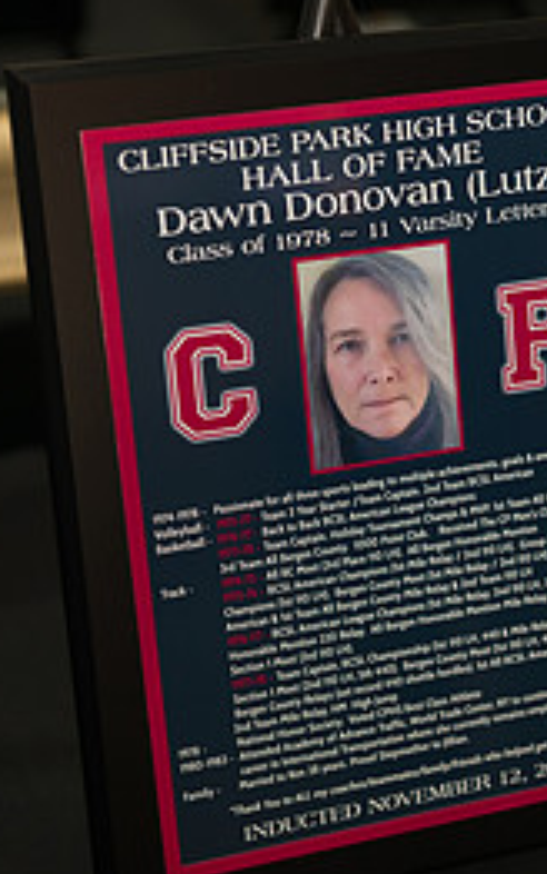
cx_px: 370
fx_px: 2001
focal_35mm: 84
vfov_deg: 24.6
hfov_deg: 15.5
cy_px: 394
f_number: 3.2
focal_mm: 48
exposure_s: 1/200
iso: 400
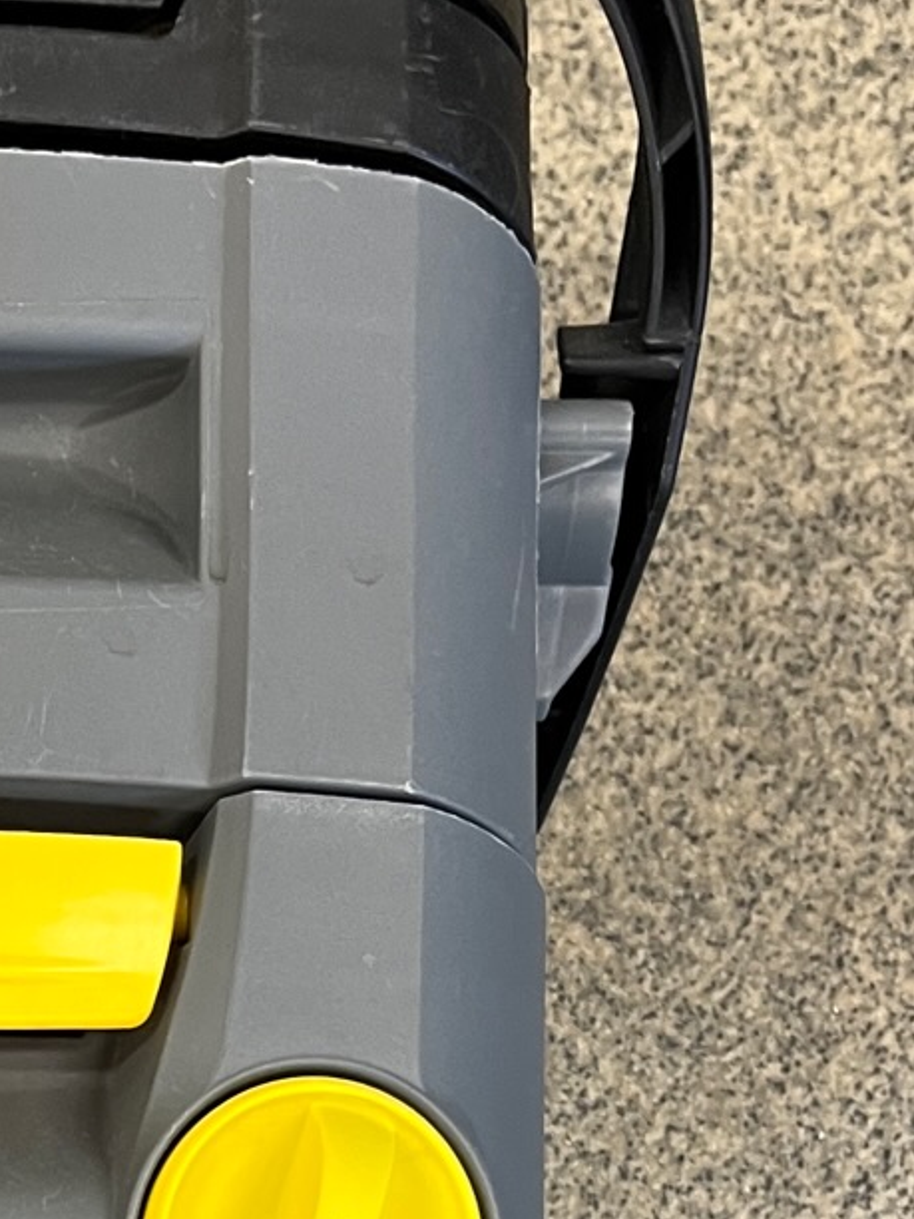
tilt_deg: -86.2
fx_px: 3063
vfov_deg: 20.1
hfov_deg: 16.4
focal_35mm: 87
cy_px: 1706
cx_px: -102
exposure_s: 1/50
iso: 125
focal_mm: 5.1
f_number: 1.6
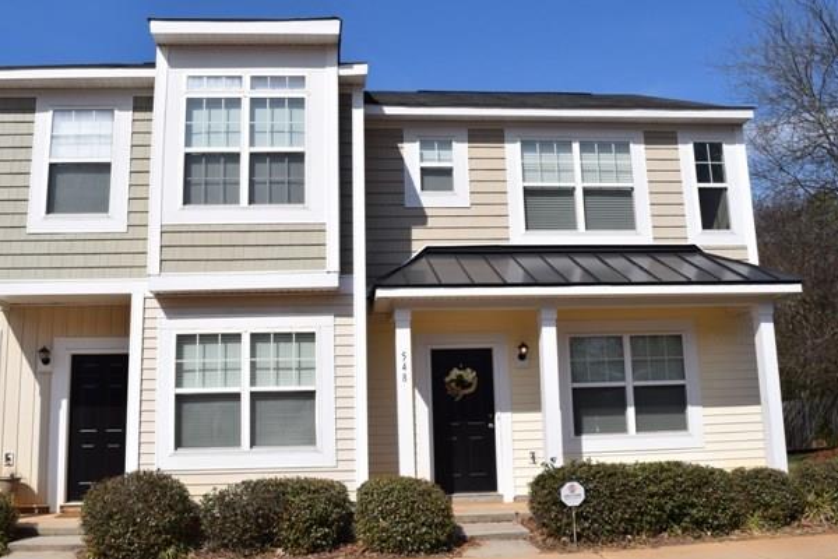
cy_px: 297
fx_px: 745
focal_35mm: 32
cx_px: 401
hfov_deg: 58.7
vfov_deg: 41.1
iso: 200
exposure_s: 1/500
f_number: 11
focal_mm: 20
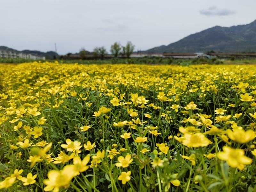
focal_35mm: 27
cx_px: 128
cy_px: 96
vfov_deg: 51.4
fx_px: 200
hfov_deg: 65.3
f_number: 1.9
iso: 50
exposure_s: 1/5291
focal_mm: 6.67
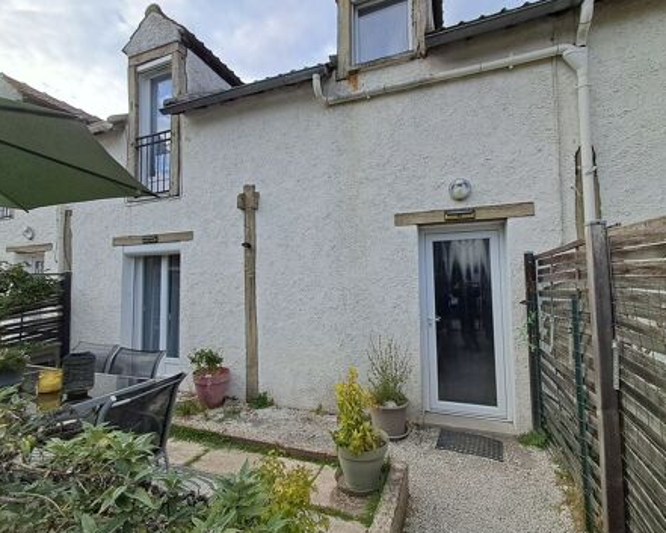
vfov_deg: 77.0
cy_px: 269
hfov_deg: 89.6
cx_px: 334
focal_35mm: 17
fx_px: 335
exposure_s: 1/810
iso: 40
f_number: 2.2
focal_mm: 1.64
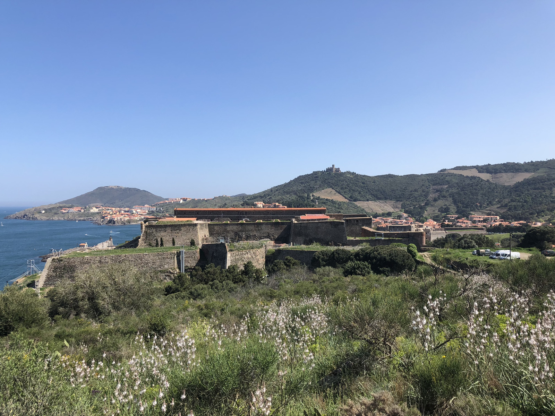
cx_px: 278
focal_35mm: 28
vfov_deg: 49.7
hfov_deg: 63.4
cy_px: 208
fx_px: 449
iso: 20
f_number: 1.8
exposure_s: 1/2000
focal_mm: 4
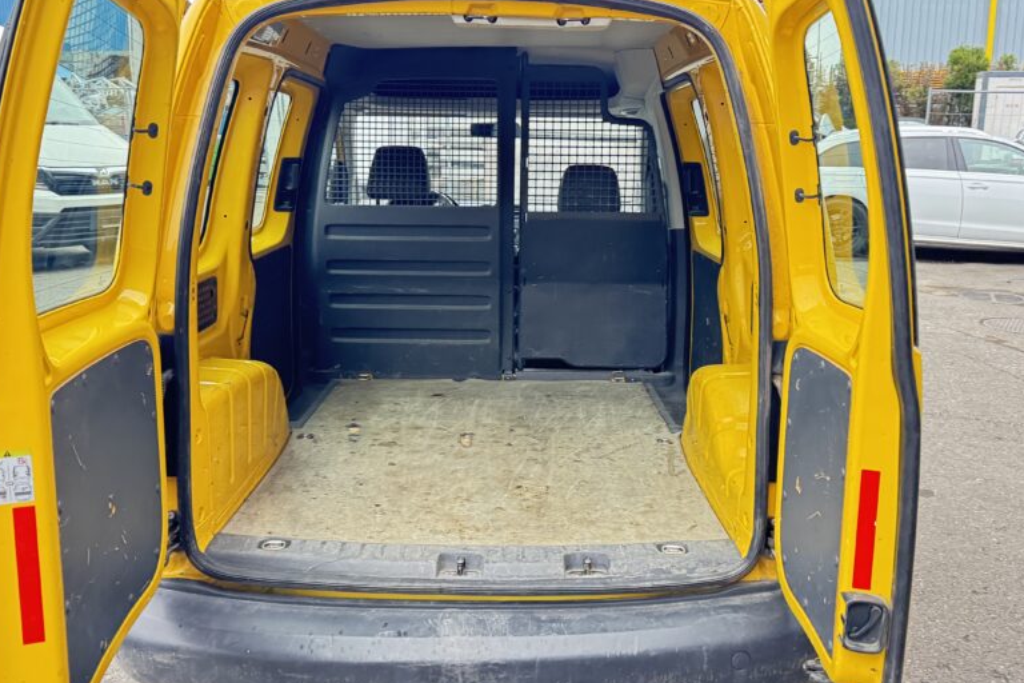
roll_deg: -1.4
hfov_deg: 69.4
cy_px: 300
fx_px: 739
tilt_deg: -9.8
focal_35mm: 26
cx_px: 516
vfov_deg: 49.4
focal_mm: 6.76
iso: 500
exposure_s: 1/60
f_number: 1.78
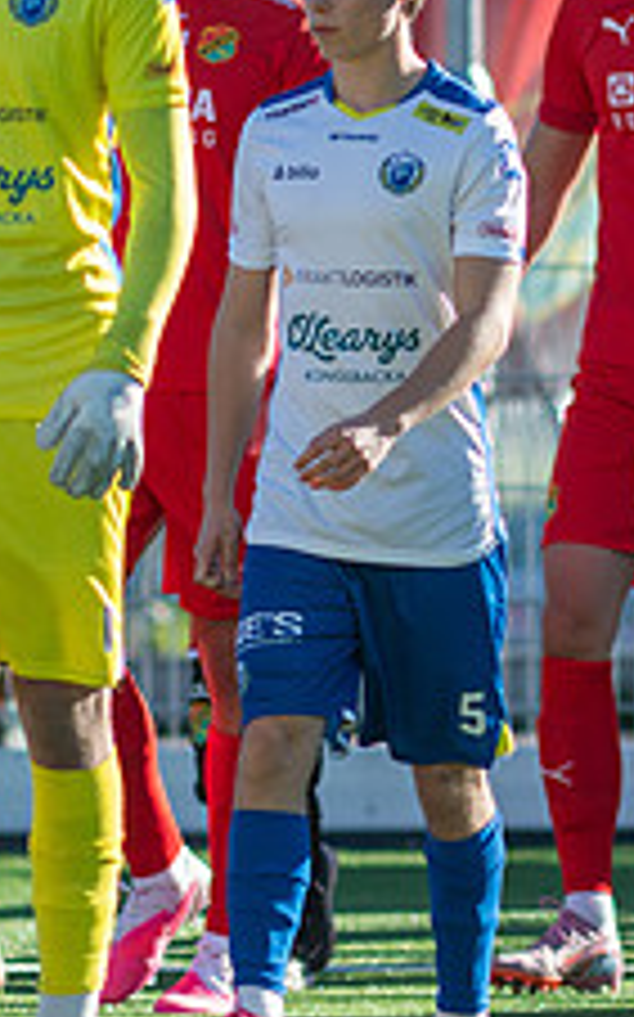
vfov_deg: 1.7
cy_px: 299
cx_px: 621
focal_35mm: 1238
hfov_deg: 1.1
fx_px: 34269
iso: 220
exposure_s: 1/2000
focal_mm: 300
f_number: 3.2
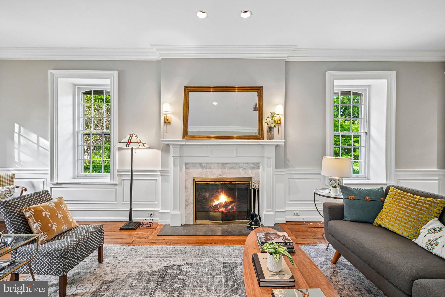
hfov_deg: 96.7
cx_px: 222
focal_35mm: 16
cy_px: 148
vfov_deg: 73.7
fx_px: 198
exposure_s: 1/30
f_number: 8
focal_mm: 16
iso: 800
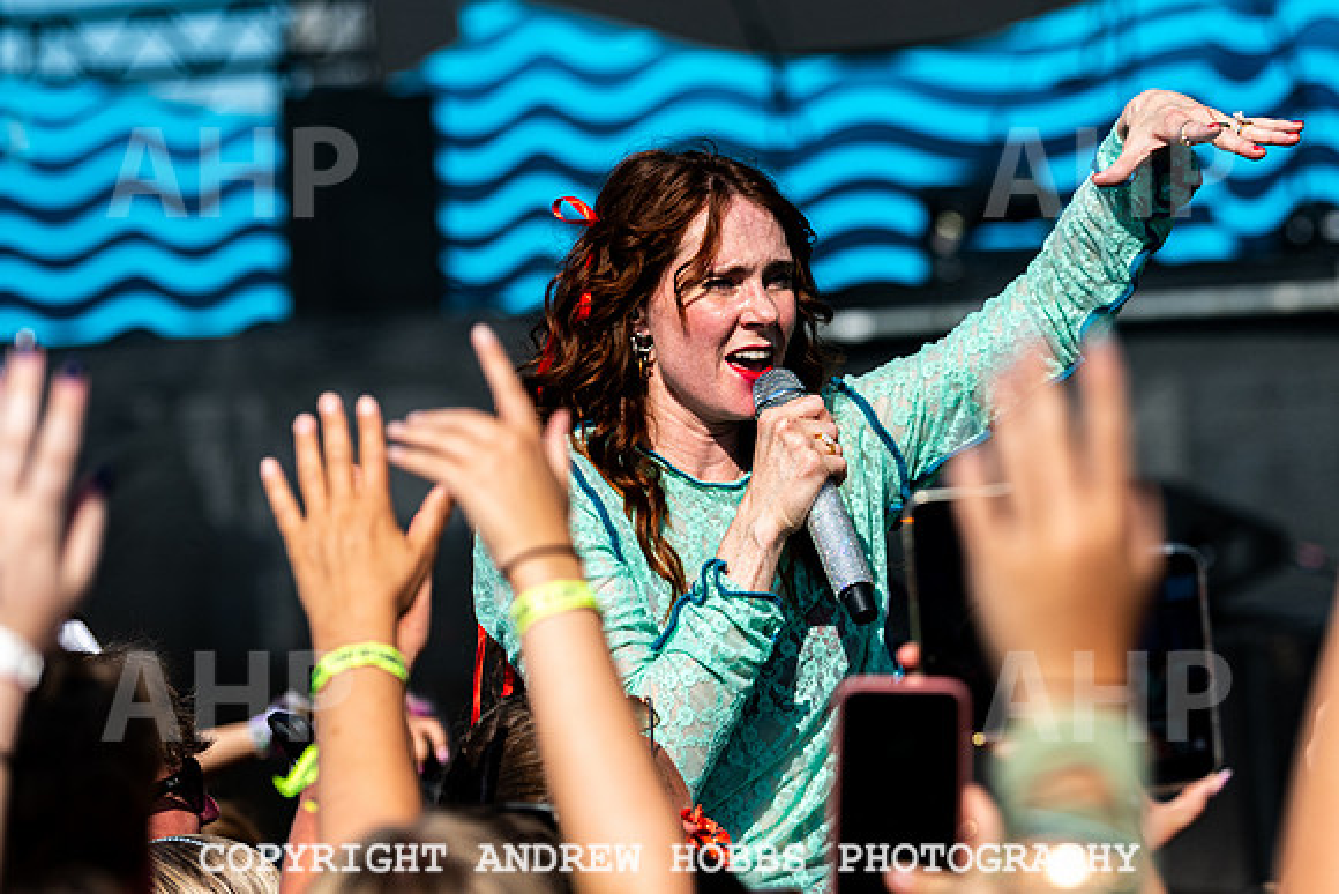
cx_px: 716
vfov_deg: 7.4
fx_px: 6949
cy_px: 427
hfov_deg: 11.0
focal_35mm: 187
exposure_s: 1/5000
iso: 200
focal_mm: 130
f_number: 4
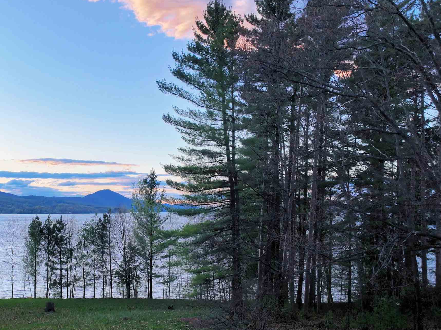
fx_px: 547
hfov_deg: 42.3
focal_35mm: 43
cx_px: 103
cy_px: 217
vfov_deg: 33.3
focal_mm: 12.29
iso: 320
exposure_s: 1/200
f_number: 2.8
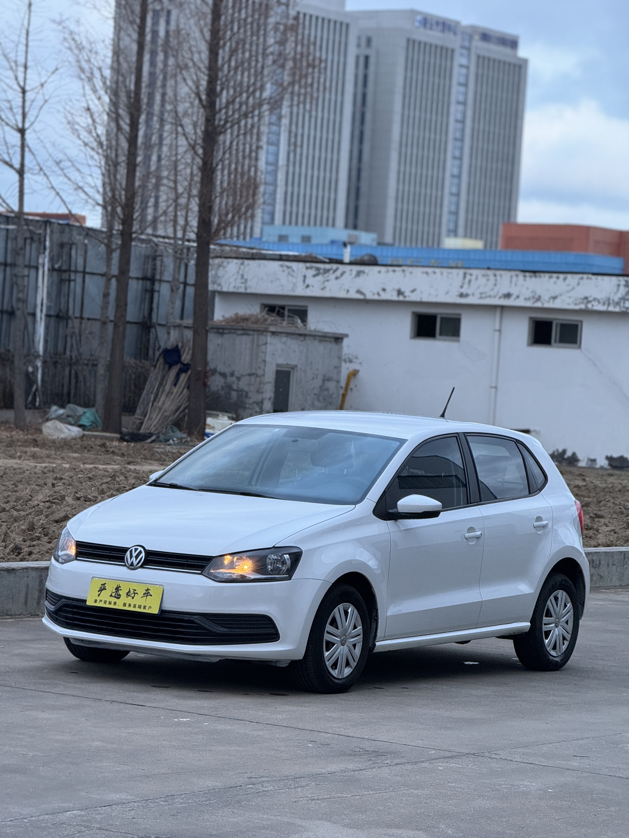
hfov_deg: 12.3
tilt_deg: -0.7
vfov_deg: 16.4
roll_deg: -4.0
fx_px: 2907
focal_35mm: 120
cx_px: 314
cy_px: 419
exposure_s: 1/70
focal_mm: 15.66
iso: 200
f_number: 2.8
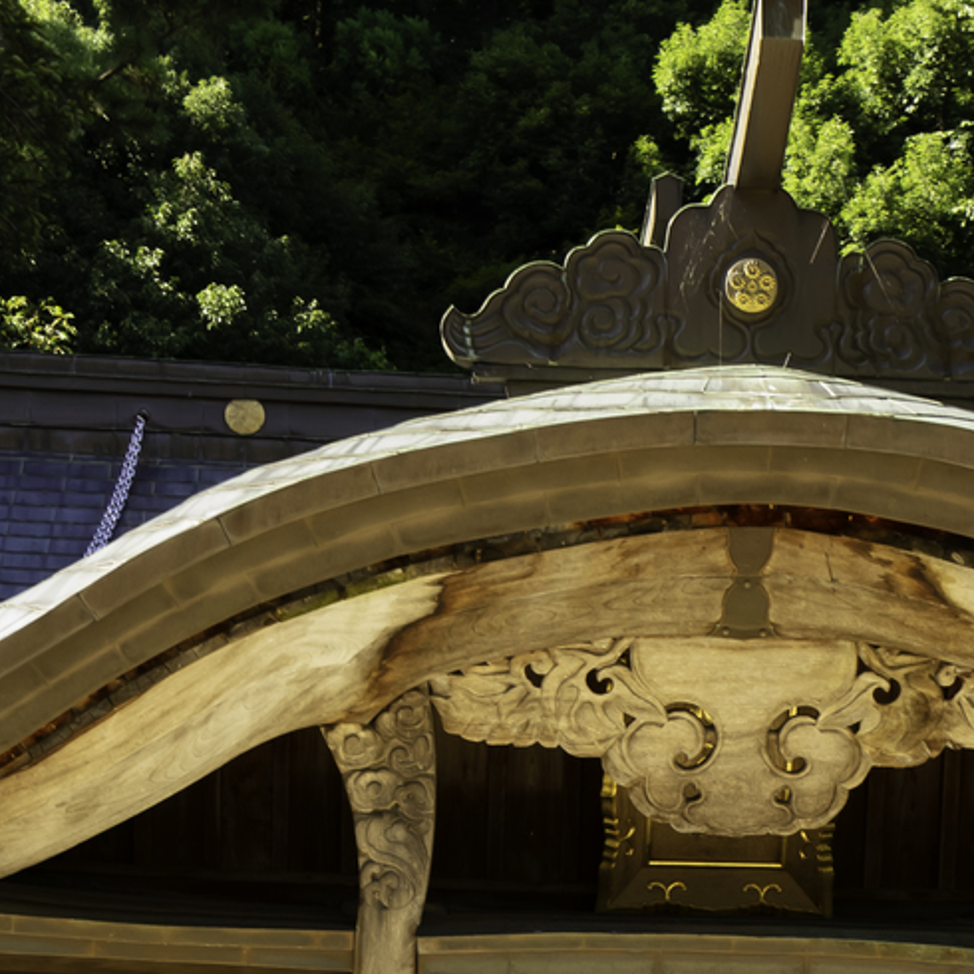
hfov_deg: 15.6
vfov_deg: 14.9
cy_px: 1299
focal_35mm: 111
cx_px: 809
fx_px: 3534
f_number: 5.6
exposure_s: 1/80
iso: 80
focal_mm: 32
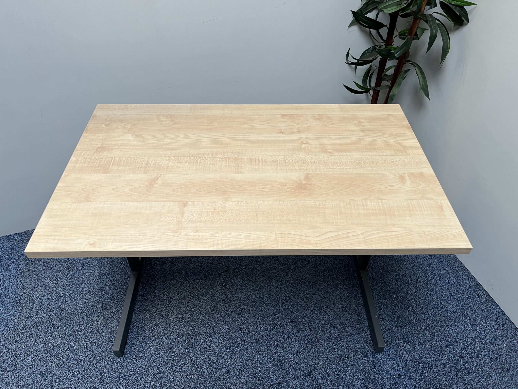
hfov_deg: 67.3
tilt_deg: -44.7
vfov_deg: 53.1
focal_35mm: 26
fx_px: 389
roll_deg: -1.1
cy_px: 194
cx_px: 259
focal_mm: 5.1
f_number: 1.6
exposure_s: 1/50
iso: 100
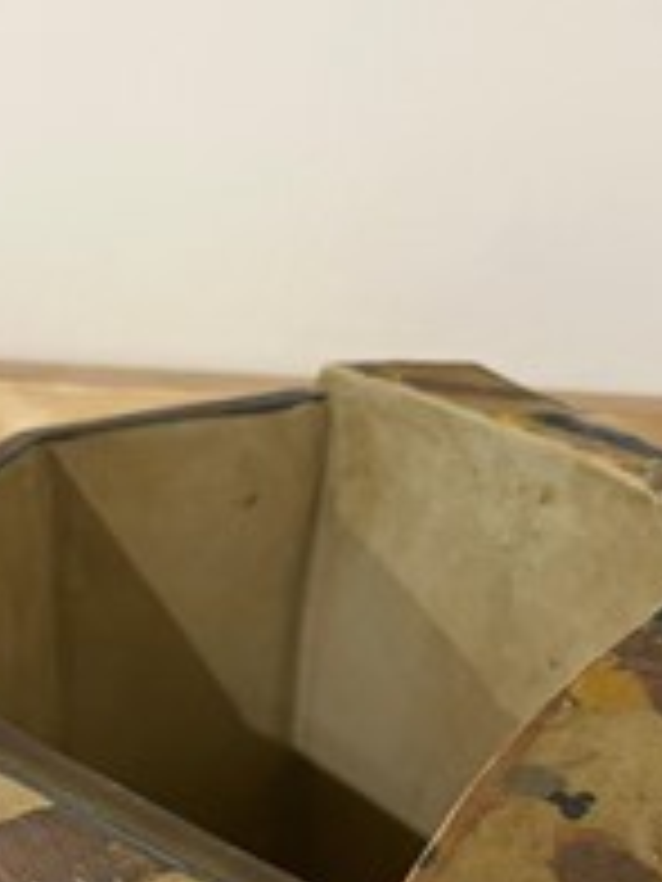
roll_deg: -2.9
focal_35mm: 53
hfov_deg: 27.5
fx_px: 1351
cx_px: 356
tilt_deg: -38.5
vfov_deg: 35.2
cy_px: 680
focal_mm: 5.1
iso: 160
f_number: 1.6
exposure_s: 1/50
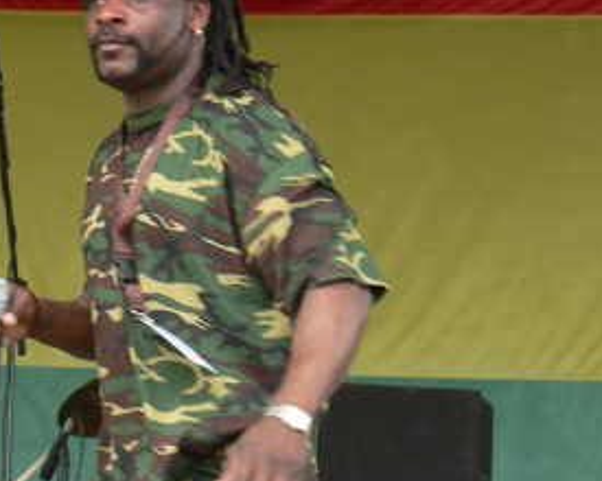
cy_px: 479
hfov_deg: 7.7
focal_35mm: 251
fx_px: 4472
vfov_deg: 6.1
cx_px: 160
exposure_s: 1/100
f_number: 3.6
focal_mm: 20.3
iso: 64
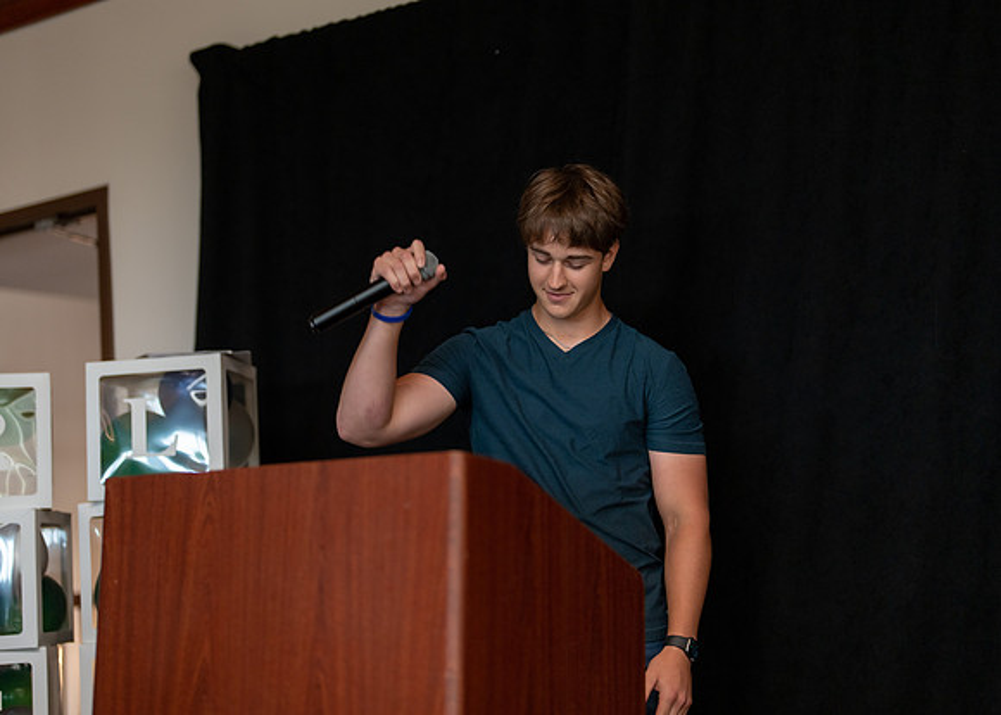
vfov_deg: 23.4
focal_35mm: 61
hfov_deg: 32.3
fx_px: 1727
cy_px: 312
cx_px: 519
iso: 400
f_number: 1.2
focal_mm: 50
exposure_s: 1/320
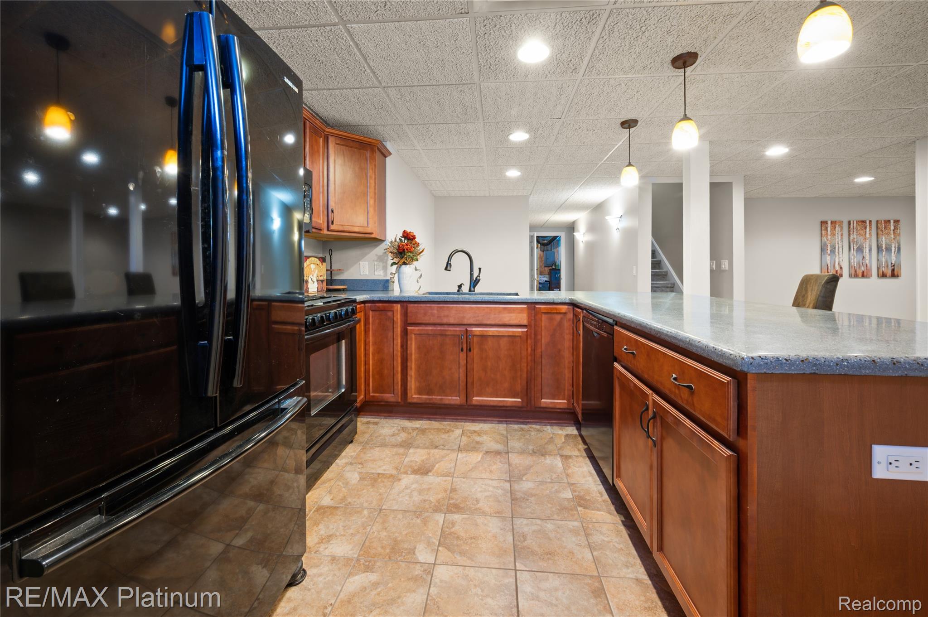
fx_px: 361
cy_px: 308
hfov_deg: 104.3
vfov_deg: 81.1
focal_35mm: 14
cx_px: 464
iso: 100
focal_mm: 14
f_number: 11
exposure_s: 5
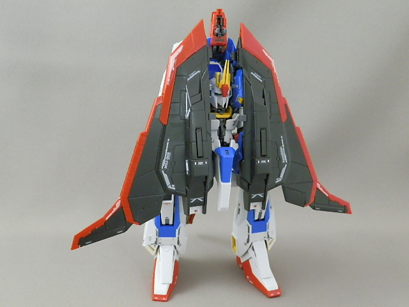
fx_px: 402
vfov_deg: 41.8
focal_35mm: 34
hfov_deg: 54.0
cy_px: 154
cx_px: 204
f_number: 3.5
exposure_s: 1/8
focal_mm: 6.17
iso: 320
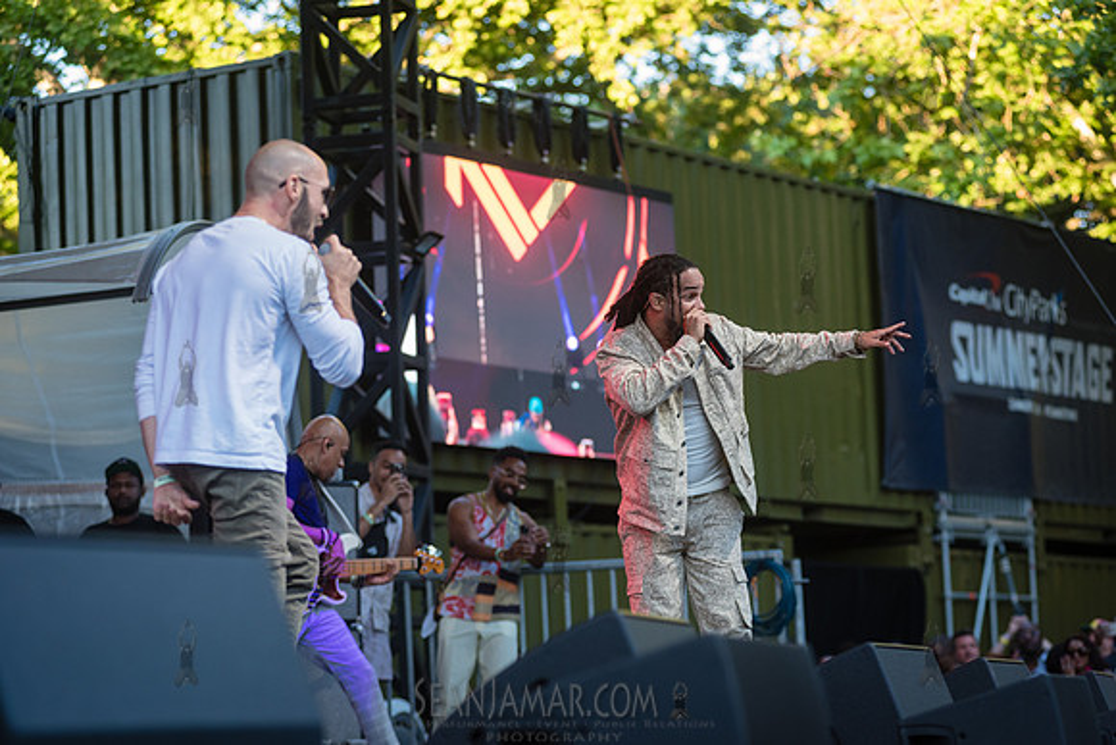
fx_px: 3473
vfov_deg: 12.2
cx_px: 558
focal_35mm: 112
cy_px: 372
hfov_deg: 18.3
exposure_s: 1/500
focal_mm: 112
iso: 1000
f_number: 3.5
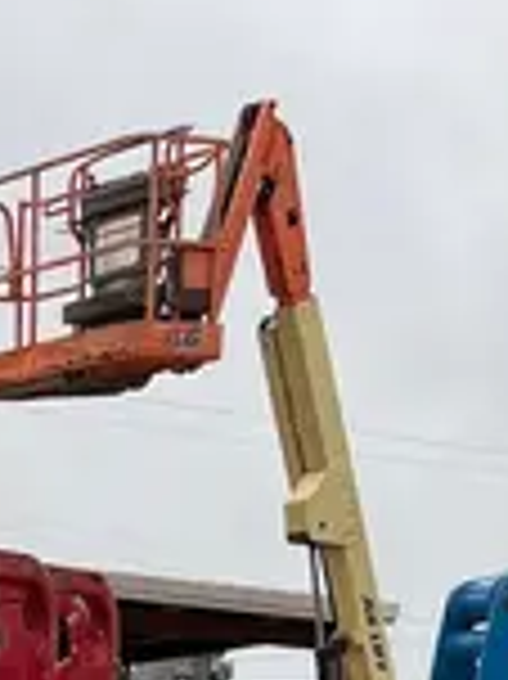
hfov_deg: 10.8
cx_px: -490
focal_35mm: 126
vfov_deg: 12.7
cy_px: 1542
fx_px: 2469
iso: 40
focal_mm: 5.1
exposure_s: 1/275
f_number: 1.6
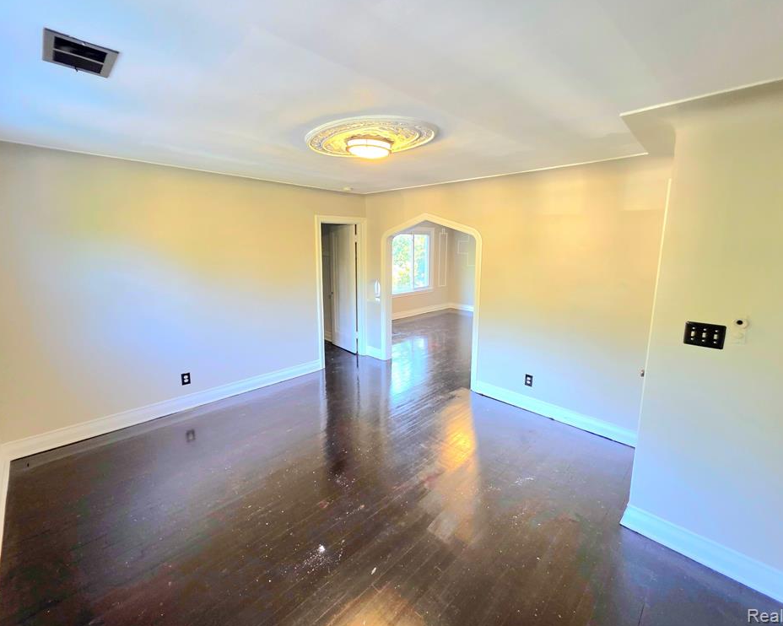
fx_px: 324
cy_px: 305
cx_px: 401
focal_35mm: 14
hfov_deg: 100.7
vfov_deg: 87.9
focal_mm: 2.2
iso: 200
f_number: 1.9
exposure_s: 1/60.2
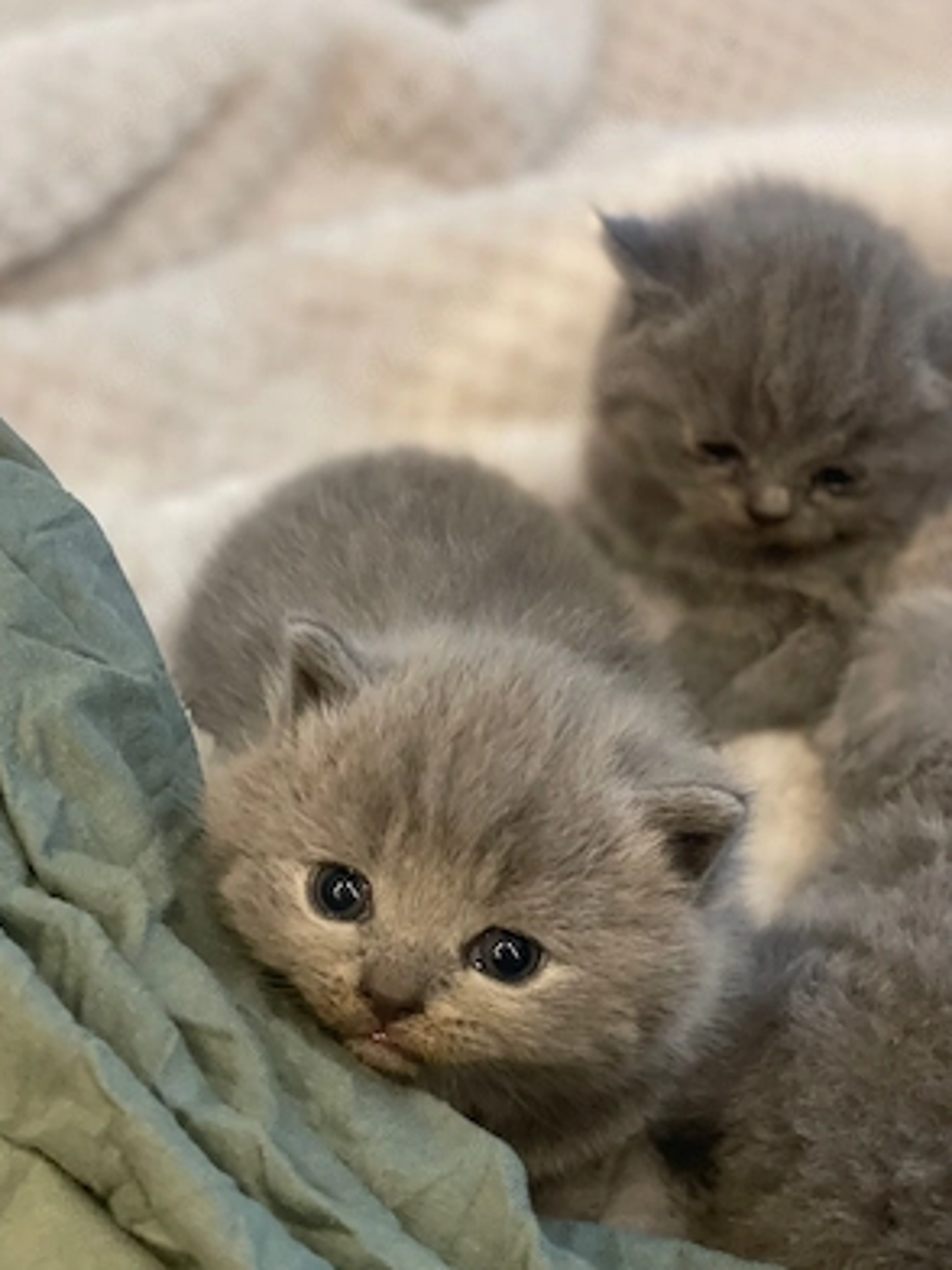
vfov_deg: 36.2
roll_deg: -0.1
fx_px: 1943
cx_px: 470
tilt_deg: -44.9
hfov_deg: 27.5
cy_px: 638
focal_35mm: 53
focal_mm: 6
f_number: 2
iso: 400
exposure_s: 1/33
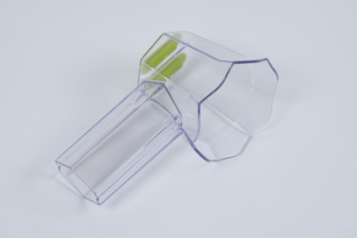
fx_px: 1041
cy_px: 119
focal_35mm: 105
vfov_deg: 13.0
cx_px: 178
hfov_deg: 19.5
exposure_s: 1/320
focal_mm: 70
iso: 800
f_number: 5.6
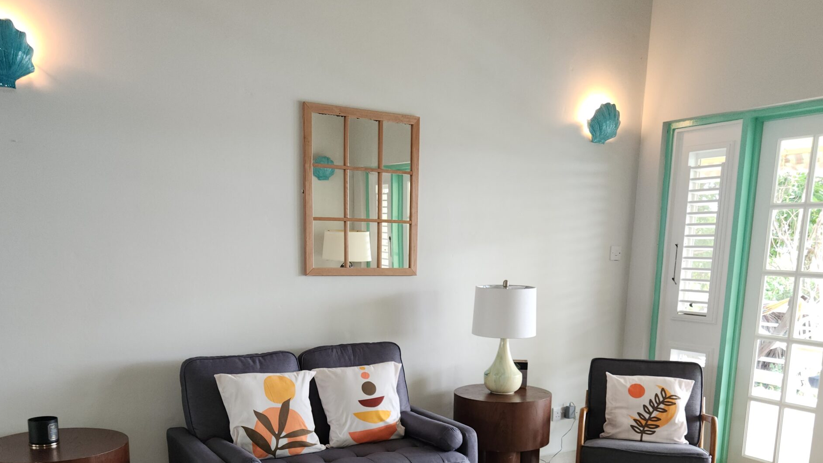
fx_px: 742
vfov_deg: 33.0
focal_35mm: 34
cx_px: 405
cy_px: 410
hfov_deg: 58.0
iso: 64
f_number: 1.8
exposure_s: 1/60
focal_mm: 5.4
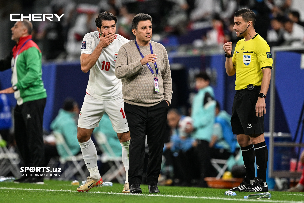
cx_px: 152
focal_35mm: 600
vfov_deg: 2.3
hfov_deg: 3.4
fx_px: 5066
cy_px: 102
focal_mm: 600
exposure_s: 1/2000
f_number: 4
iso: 4000
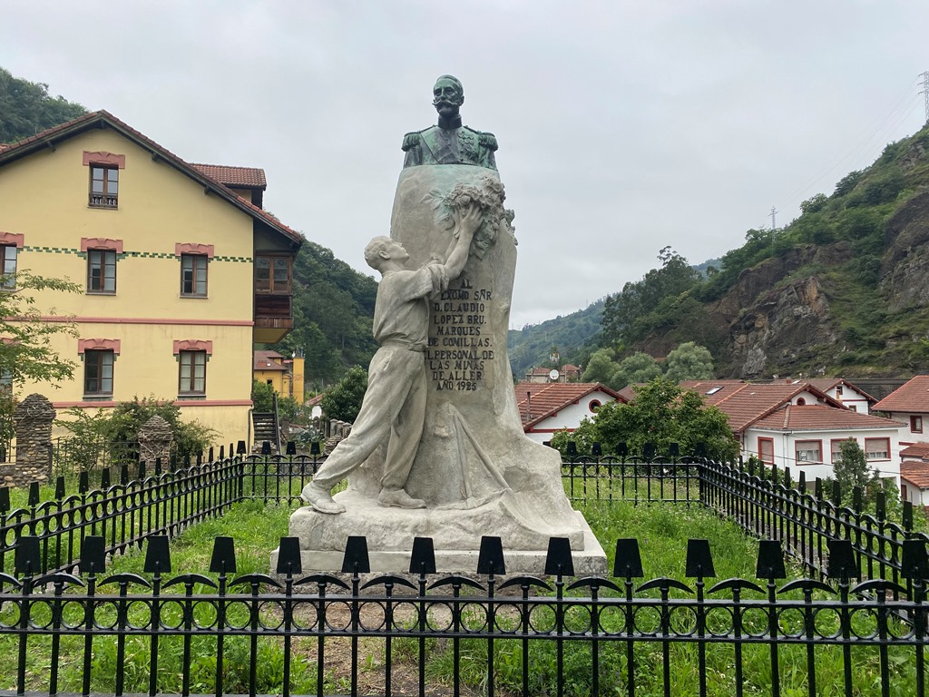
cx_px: 464
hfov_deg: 67.3
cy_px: 348
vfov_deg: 53.1
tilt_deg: +3.9
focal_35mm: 26
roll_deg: -0.2
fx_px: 698
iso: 32
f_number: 1.8
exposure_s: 1/524
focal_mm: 4.25
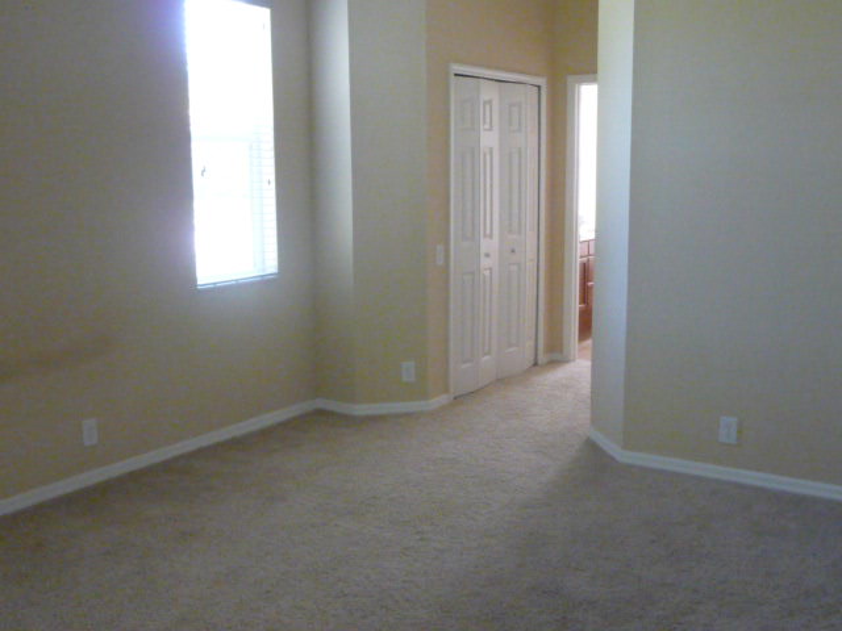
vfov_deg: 38.7
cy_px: 316
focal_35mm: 37
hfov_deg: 50.1
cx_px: 421
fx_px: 900
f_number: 3.3
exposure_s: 1/50
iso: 800
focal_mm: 4.7
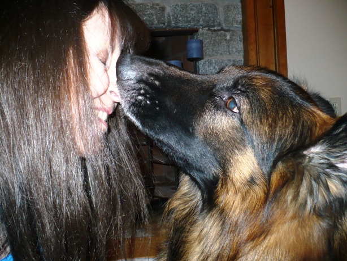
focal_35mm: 37
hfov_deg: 50.1
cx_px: 174
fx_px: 371
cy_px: 130
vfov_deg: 38.7
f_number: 2.8
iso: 100
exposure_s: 1/30
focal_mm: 6.1
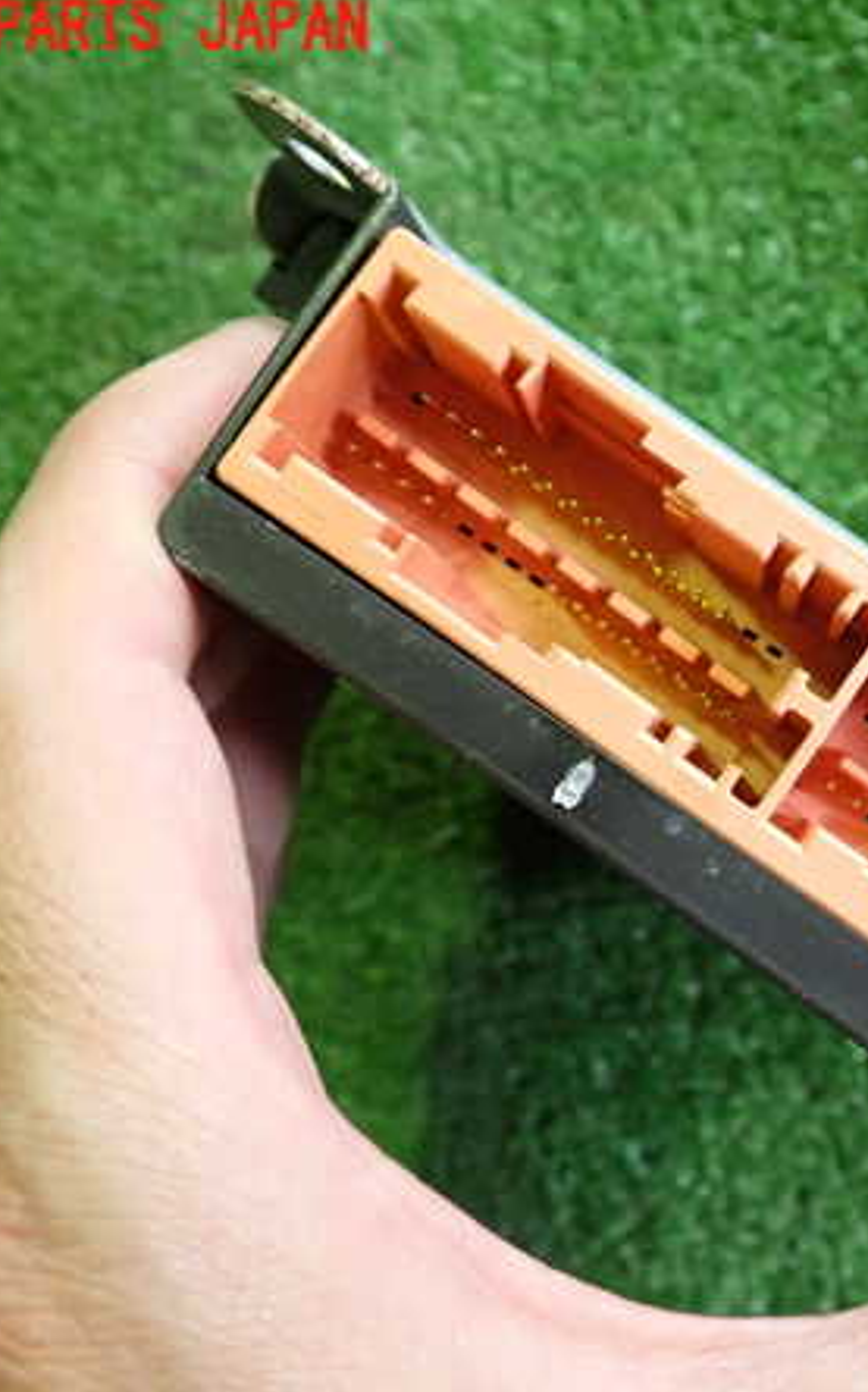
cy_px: 696
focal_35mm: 43
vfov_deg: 46.2
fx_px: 1630
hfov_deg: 28.9
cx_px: 740
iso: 320
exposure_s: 1/30
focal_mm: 5.4
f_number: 2.3
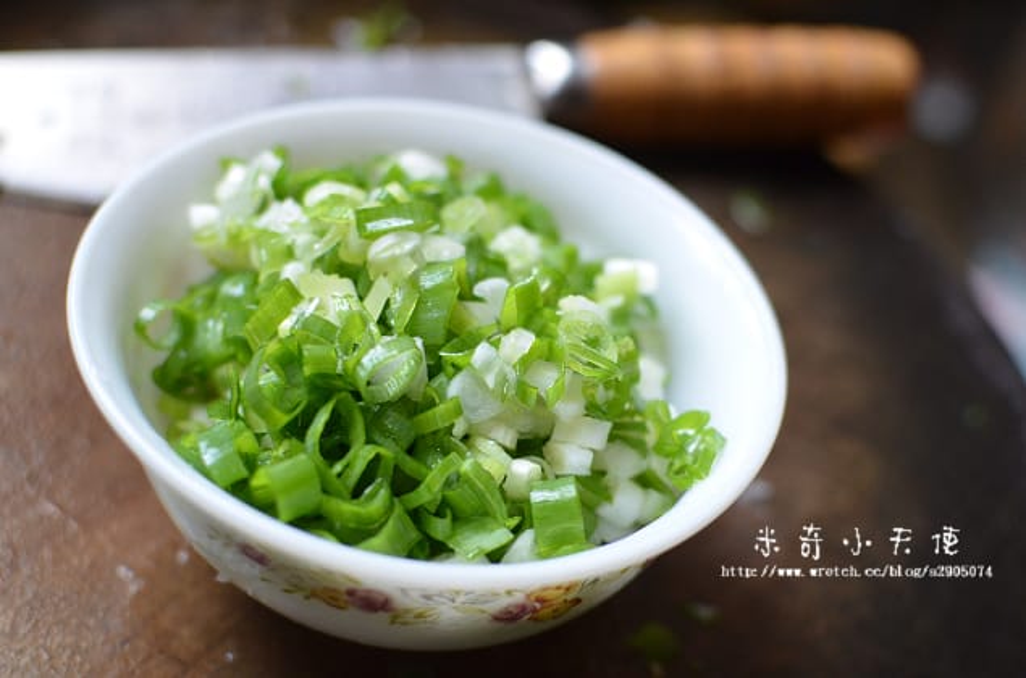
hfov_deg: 37.9
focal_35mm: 52
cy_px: 339
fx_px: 1493
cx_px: 513
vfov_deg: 25.6
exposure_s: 1/320
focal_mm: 35
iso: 1250
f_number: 3.2
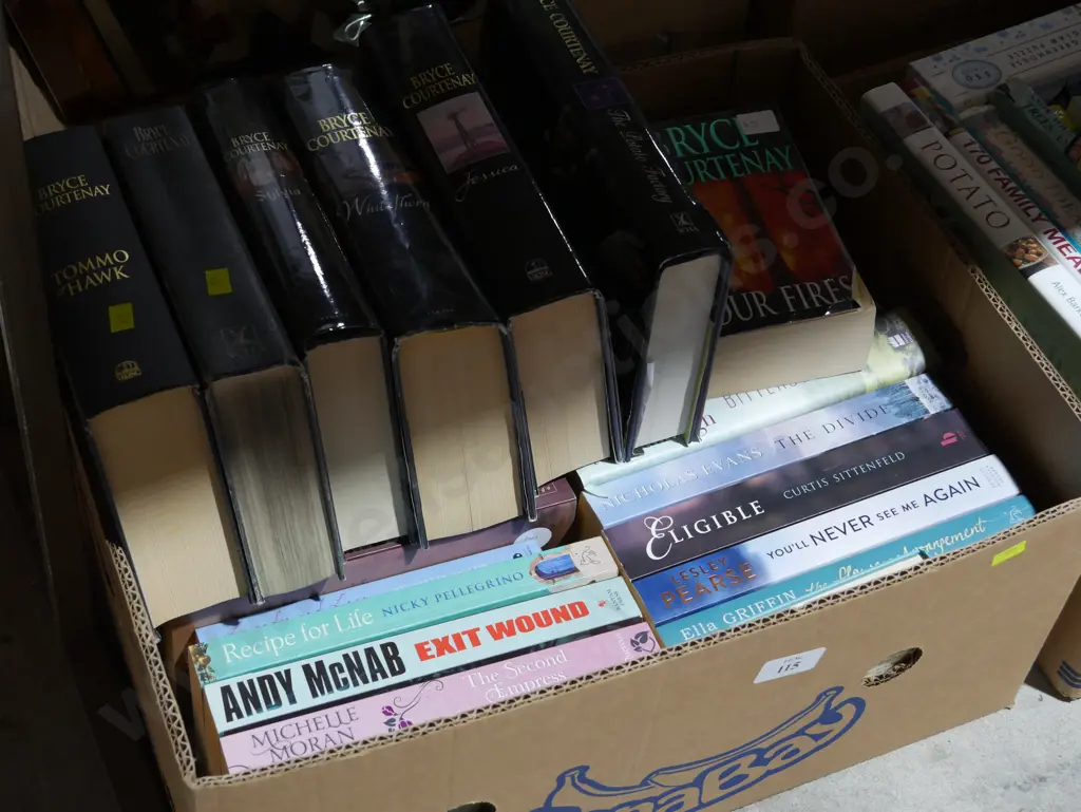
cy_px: 406
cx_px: 540
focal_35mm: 56
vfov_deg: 26.1
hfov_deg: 34.3
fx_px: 1750
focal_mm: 28
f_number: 5.6
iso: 1000
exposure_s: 1/60
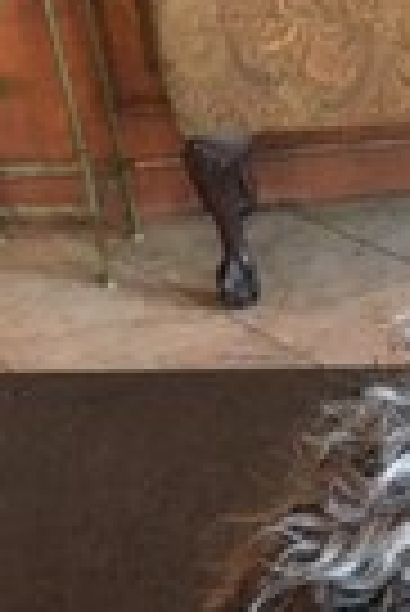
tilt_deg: -42.3
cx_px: 638
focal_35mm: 93
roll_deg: +1.5
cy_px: 878
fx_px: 1585
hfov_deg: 13.7
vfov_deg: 19.5
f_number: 2.2
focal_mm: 4.15
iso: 160
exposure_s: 1/30
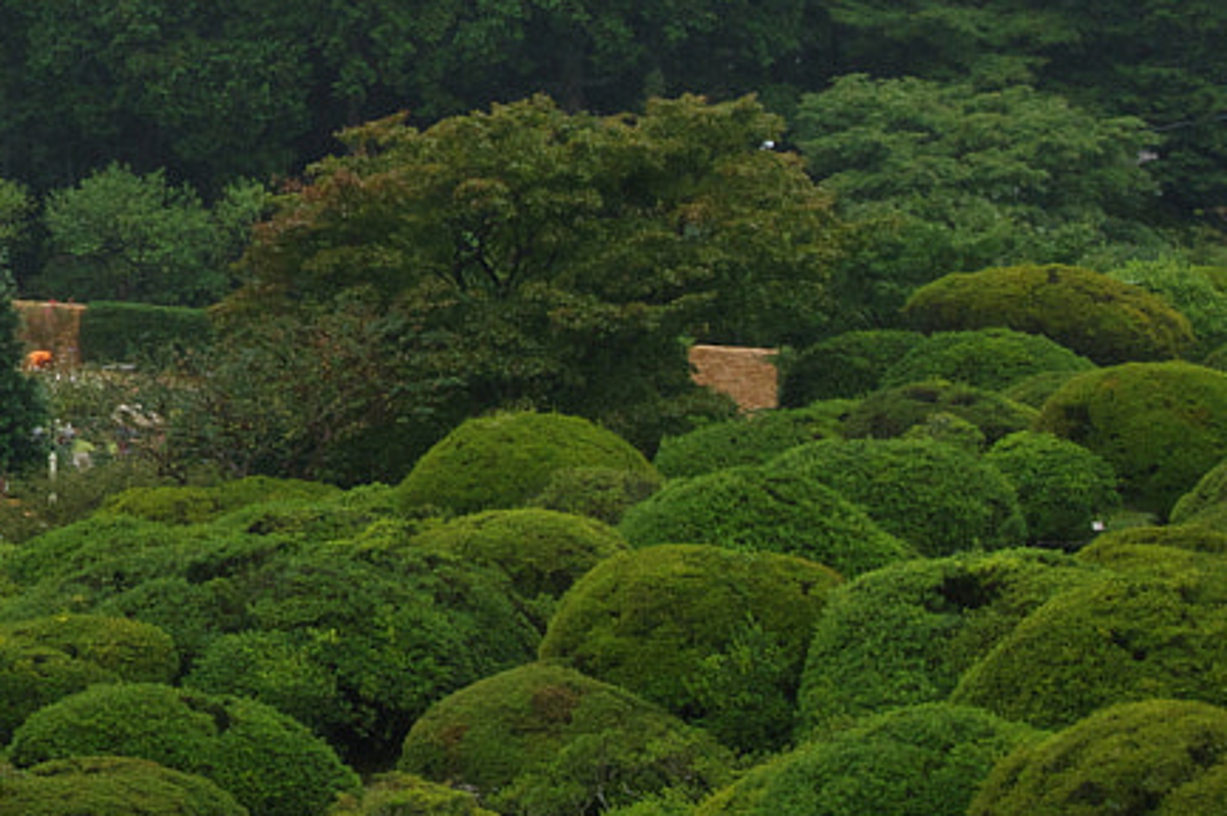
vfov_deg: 7.5
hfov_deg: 11.0
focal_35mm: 181
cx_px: -587
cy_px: -110
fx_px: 6164
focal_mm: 33
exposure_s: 1/125
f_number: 11
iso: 200
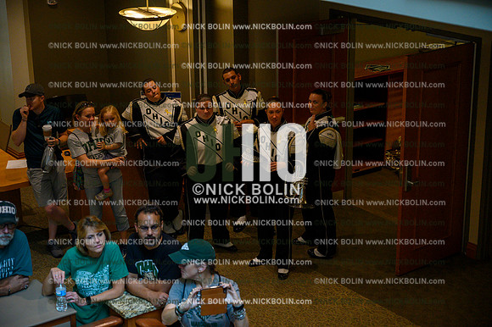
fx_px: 888
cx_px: 246
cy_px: 164
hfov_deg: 31.0
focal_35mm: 65
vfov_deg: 20.9
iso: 1600
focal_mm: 65
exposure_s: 1/800
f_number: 4
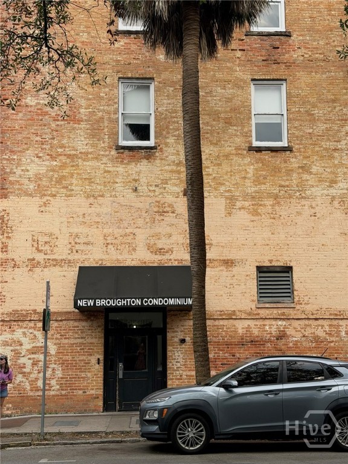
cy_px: 232
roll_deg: +0.1
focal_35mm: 48
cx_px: 174
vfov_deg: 39.7
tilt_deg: +10.5
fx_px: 643
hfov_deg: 30.3
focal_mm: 6.76
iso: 64
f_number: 1.78
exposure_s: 1/1575
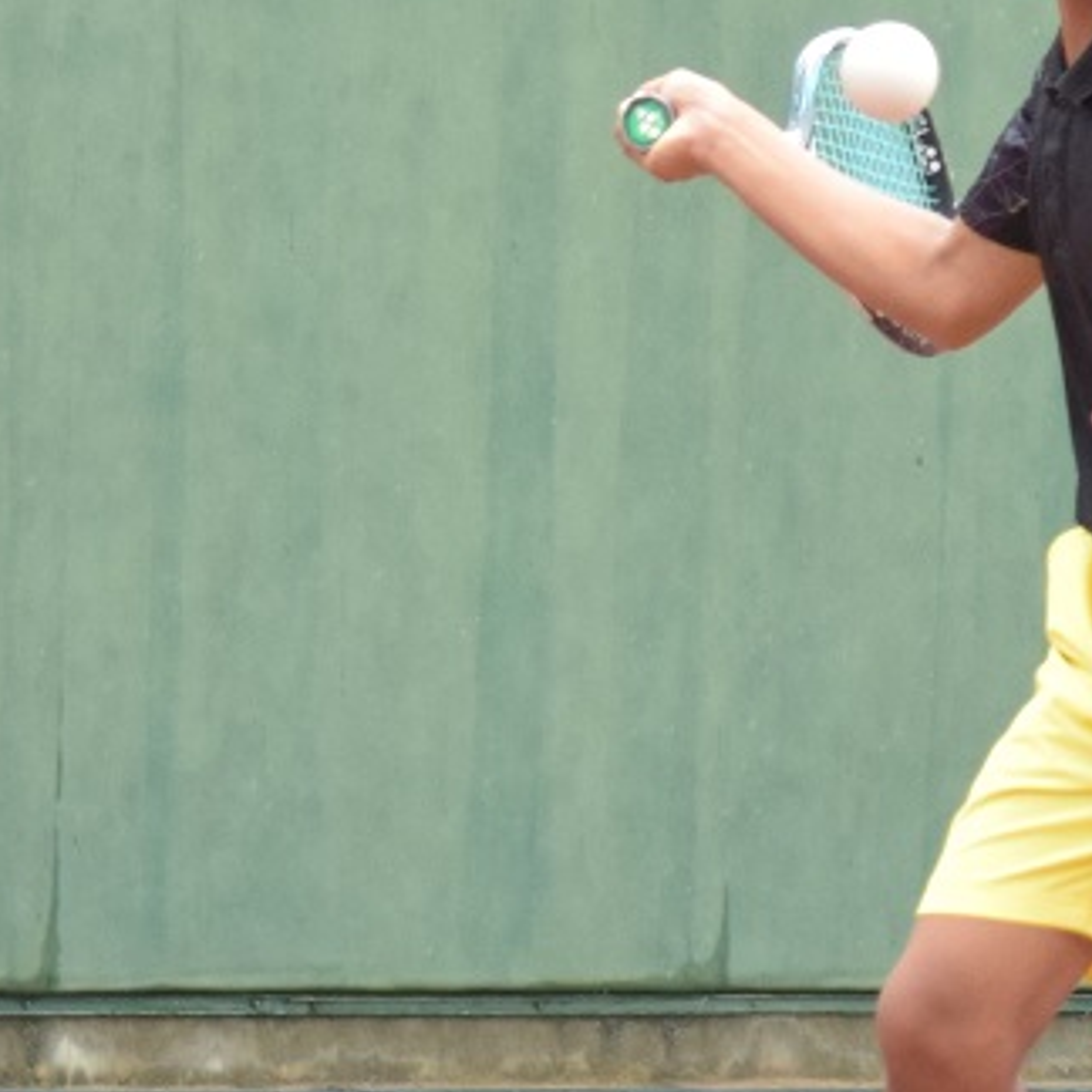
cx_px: 1217
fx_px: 14312
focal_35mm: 401
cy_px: 553
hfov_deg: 4.4
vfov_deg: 4.4
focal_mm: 102
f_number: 4.8
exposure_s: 1/1250
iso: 1600
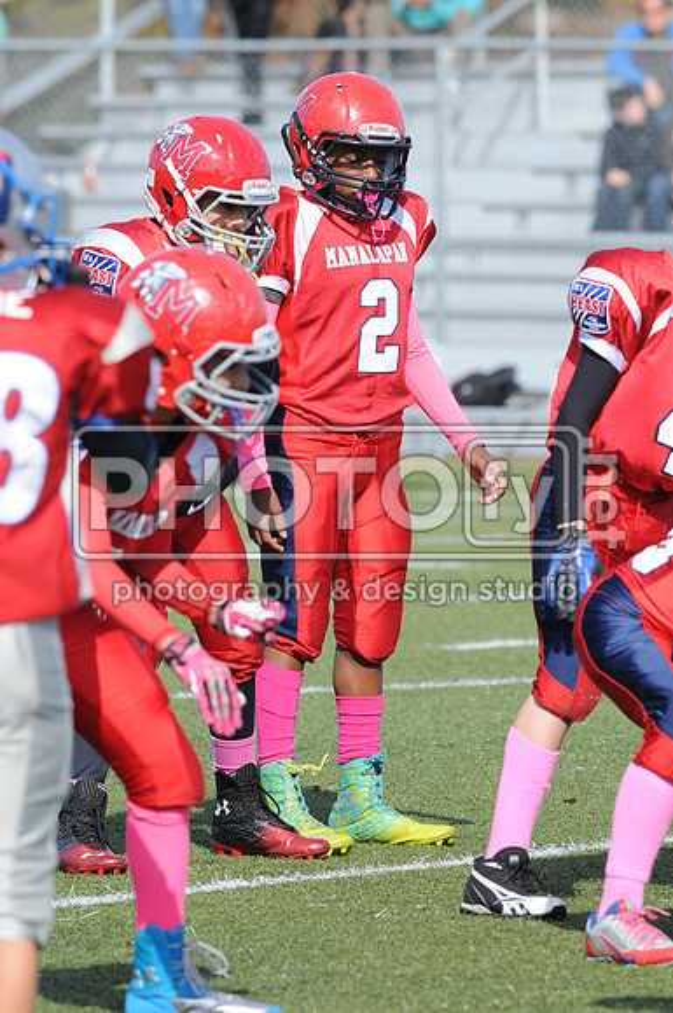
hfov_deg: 3.0
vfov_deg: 4.6
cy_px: 506
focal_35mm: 450
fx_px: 12656
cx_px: 336
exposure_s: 1/500
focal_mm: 300
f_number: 7.1
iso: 200
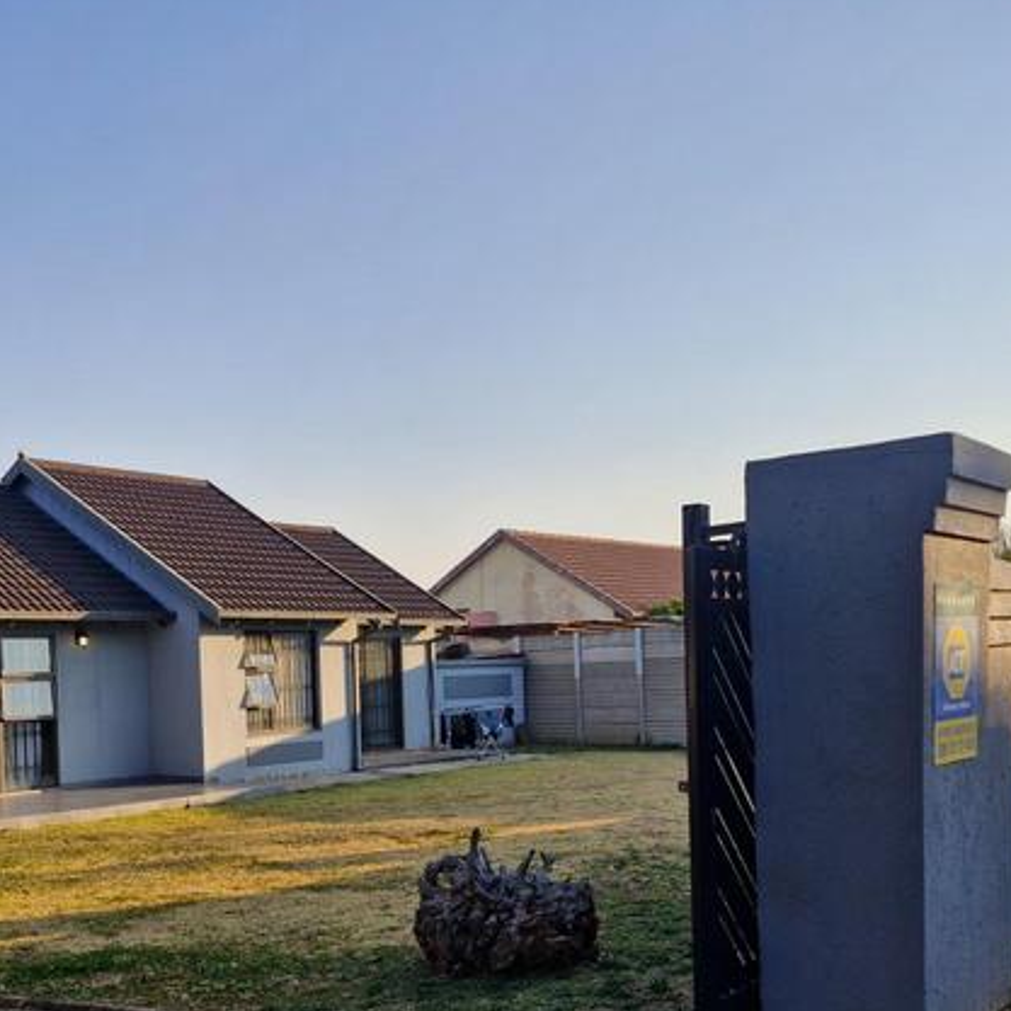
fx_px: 1289
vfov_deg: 42.1
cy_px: 698
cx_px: 536
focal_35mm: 39
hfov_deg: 42.8
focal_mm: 5.54
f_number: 1.8
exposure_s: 1/828
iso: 50
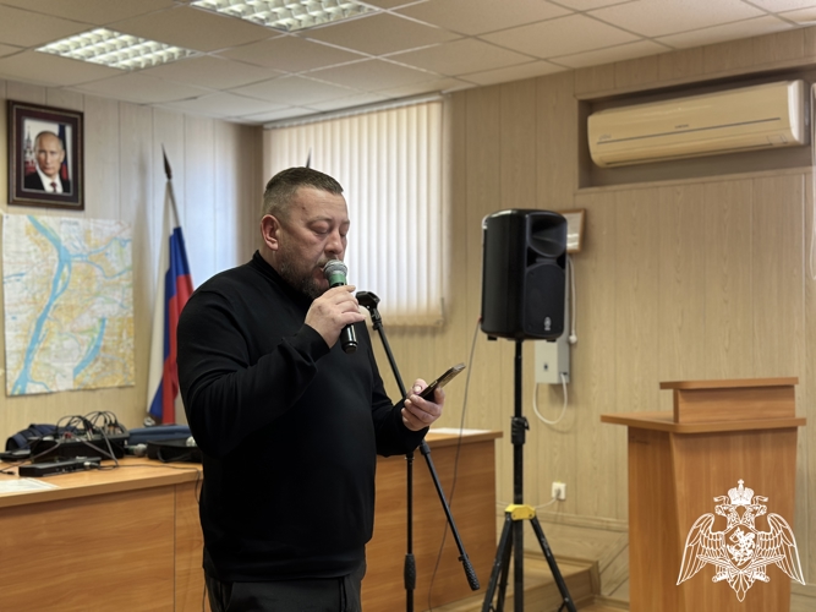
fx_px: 1131
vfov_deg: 30.3
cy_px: 306
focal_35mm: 48
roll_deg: +0.0
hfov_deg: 39.7
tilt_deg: +1.0
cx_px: 408
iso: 100
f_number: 1.78
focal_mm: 6.86
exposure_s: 1/100
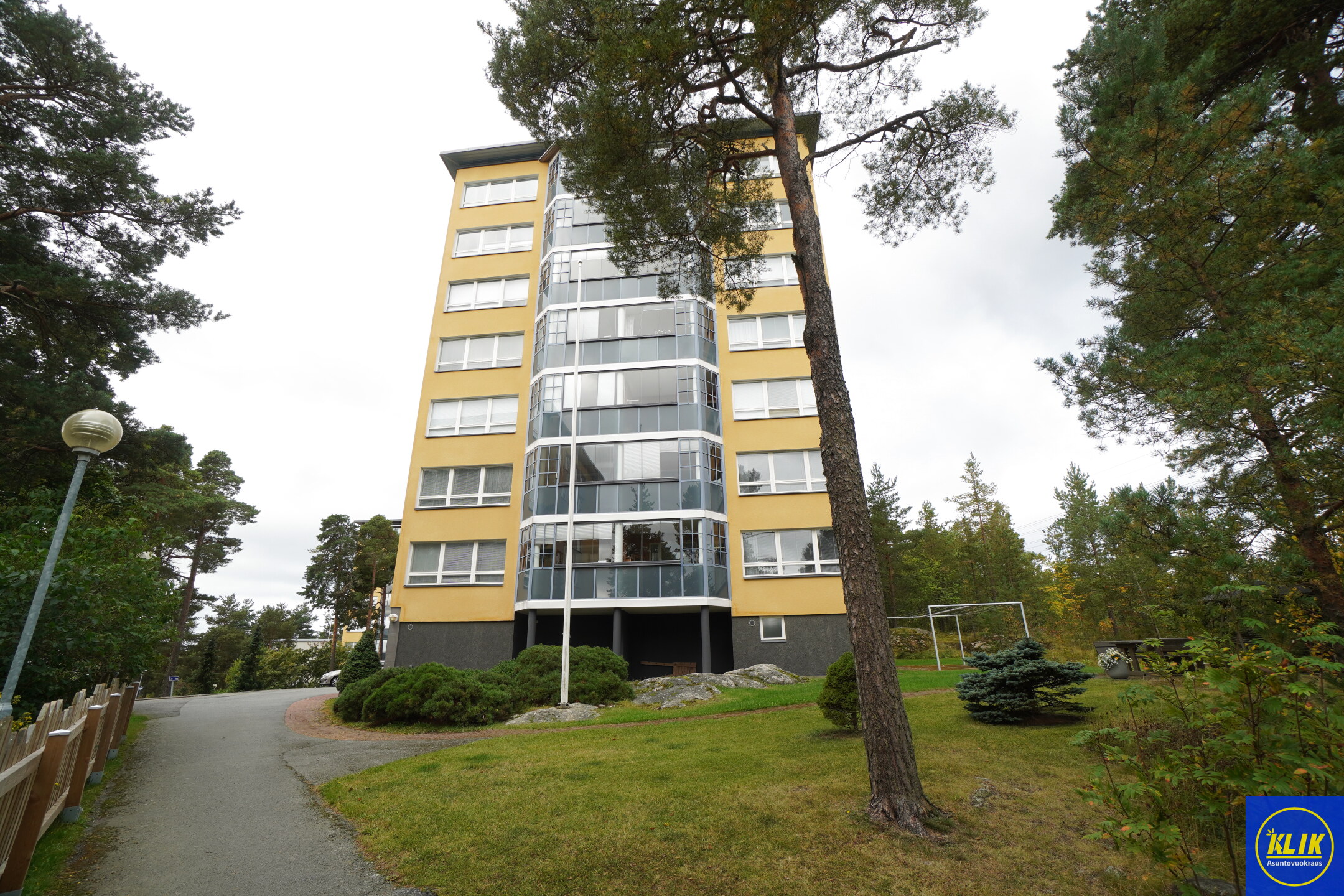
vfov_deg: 77.3
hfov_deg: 100.4
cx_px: 672
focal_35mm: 15
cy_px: 448
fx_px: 560
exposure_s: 1/80
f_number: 6.3
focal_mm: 10
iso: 100
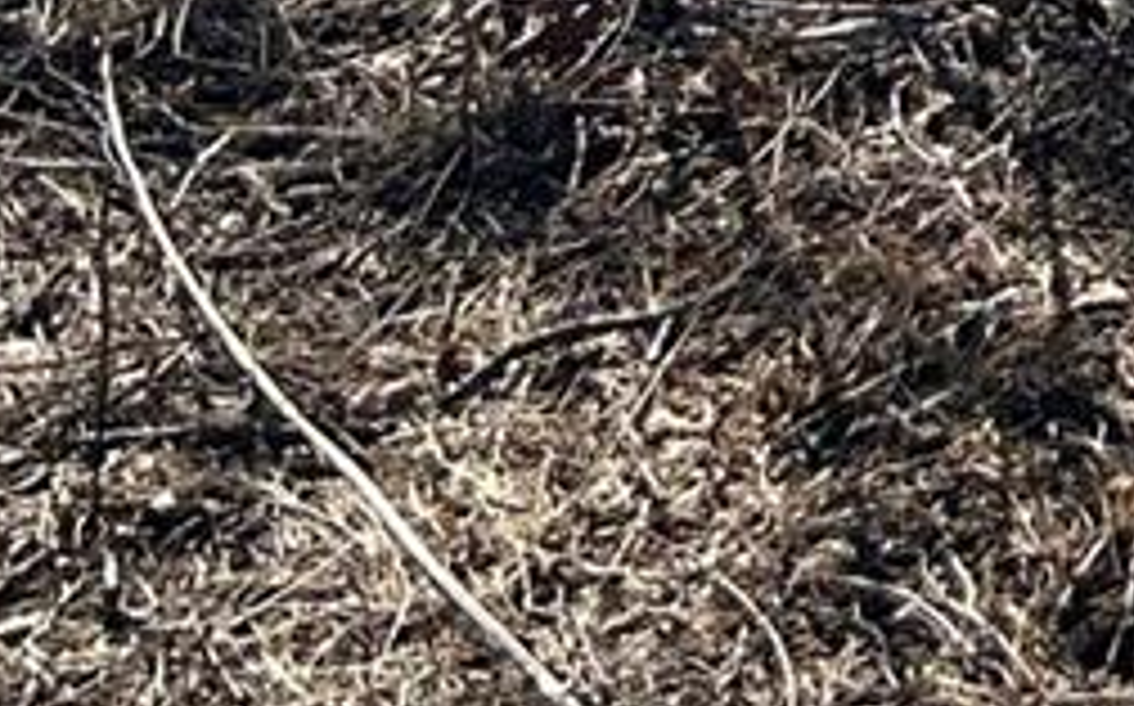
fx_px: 5187
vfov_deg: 6.5
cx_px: 2542
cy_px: -2001
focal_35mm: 168
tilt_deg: -5.1
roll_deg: -1.8
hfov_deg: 10.9
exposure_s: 1/2841
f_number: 1.5
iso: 50
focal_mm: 5.7
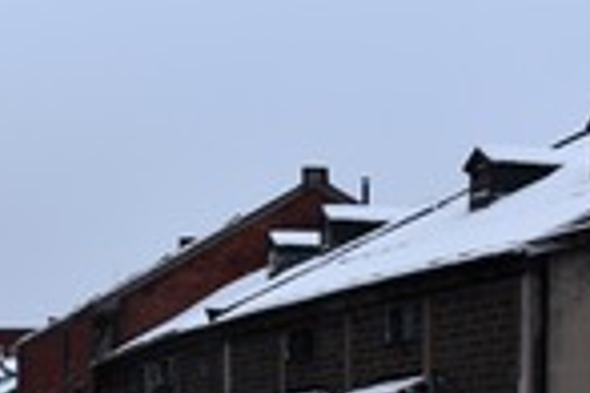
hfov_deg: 18.1
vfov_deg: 12.0
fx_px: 1794
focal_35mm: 109
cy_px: 553
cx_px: -28
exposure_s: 1/160
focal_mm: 25
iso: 400
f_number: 6.3
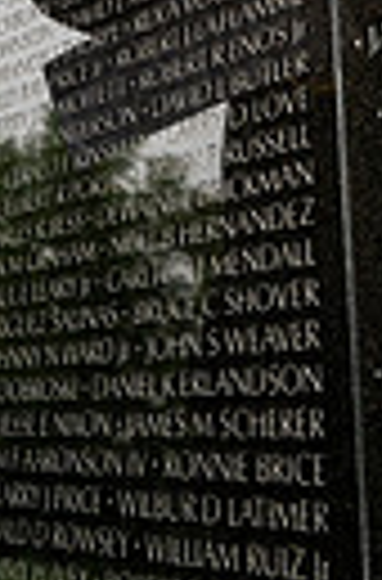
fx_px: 1348
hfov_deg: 15.1
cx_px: -160
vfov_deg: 21.5
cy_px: -207
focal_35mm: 84
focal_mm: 24
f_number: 8
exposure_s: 1/640
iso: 560
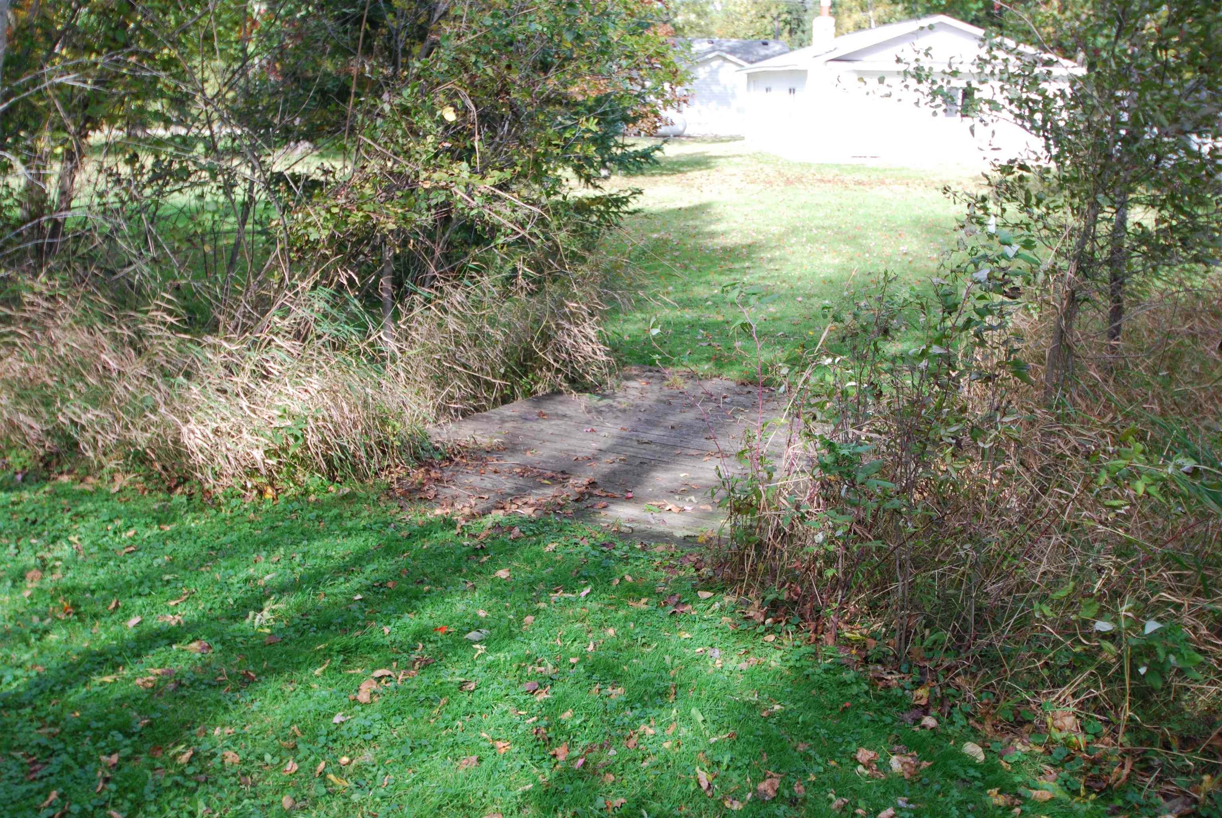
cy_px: 409
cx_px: 611
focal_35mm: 36
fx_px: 1223
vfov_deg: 37.0
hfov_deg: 53.1
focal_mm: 24
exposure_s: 1/125
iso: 200
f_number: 5.6
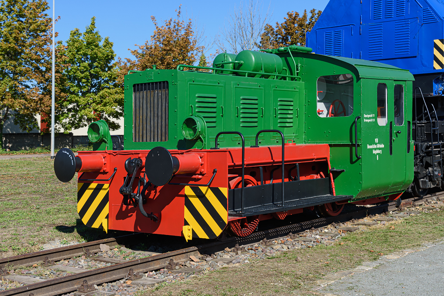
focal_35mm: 48
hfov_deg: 41.1
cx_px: 222
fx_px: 592
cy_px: 148
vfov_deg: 28.1
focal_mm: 32
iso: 100
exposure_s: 1/250
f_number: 8
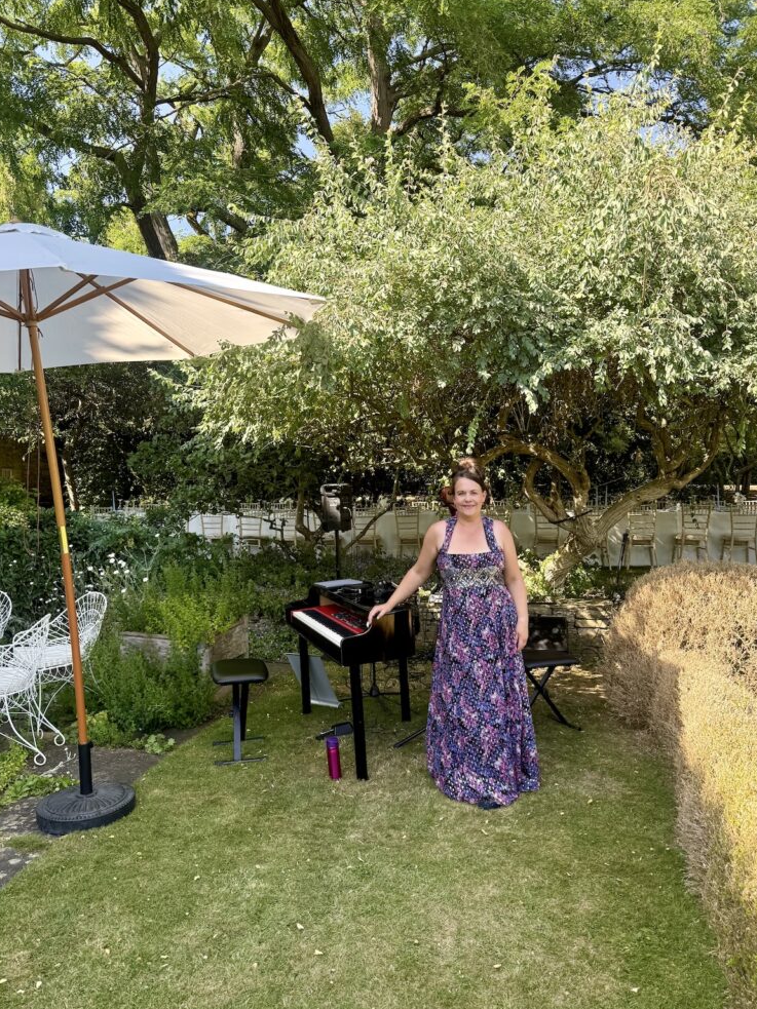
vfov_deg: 69.4
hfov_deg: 54.9
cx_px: 378
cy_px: 515
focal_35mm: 25
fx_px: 729
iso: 100
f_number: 1.78
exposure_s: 1/683
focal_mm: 6.76
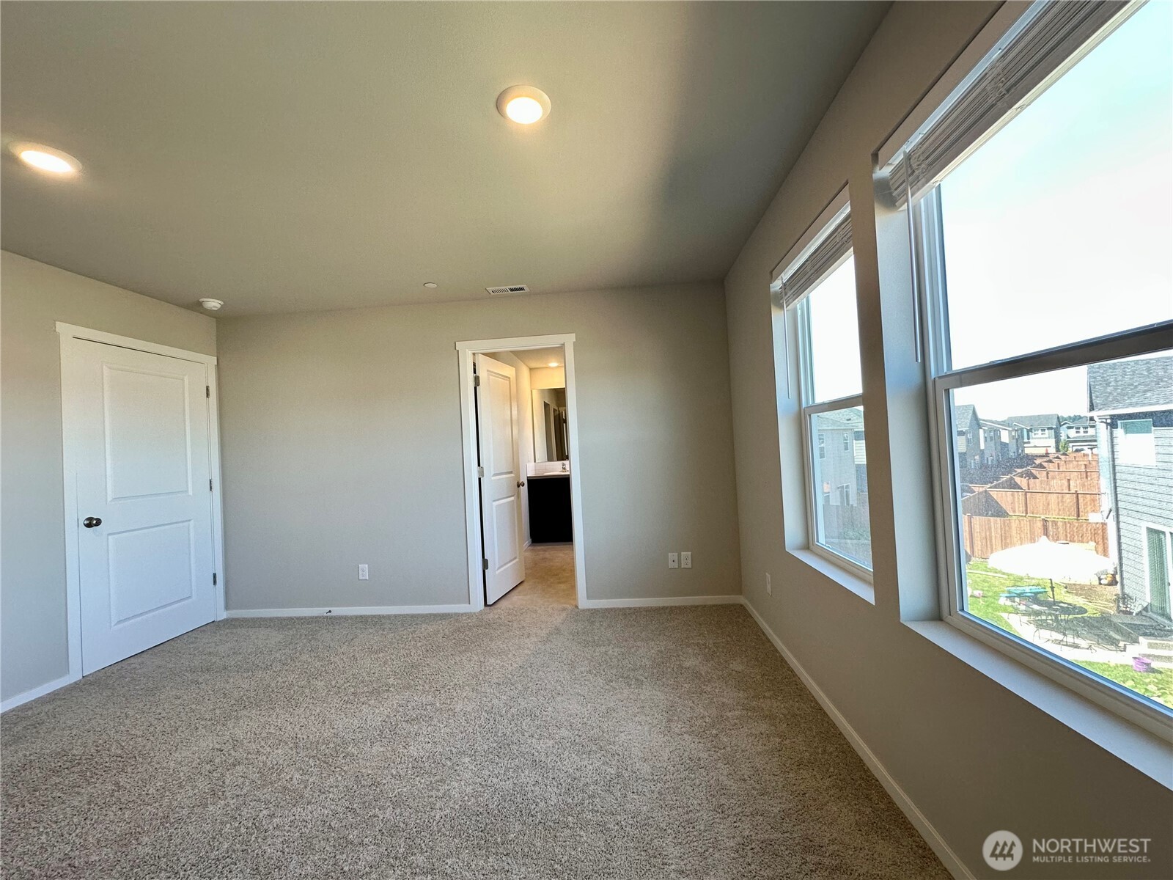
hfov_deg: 102.1
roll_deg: +2.6
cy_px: 440
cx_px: 586
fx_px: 474
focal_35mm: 14
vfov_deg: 85.7
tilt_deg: +1.3
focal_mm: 2.22
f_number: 2.2
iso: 125
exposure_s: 1/120
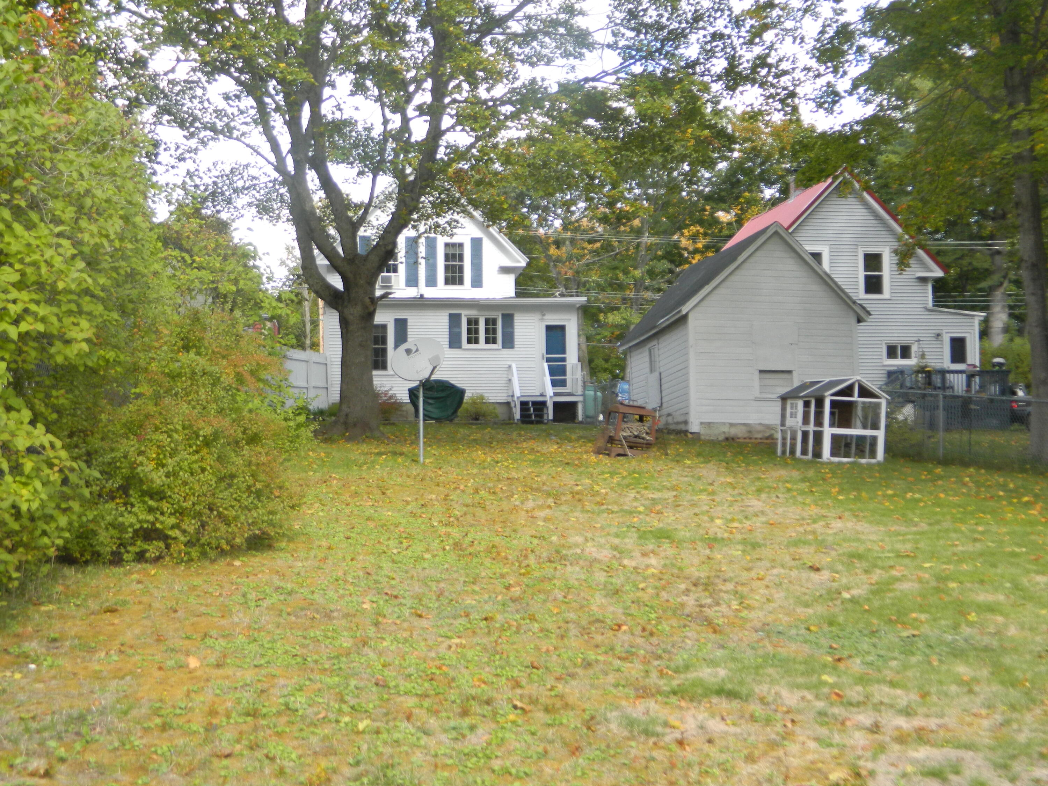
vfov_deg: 35.1
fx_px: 1241
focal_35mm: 41
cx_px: 524
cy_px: 393
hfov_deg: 45.8
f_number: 3.5
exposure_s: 1/200
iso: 110
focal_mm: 7.3
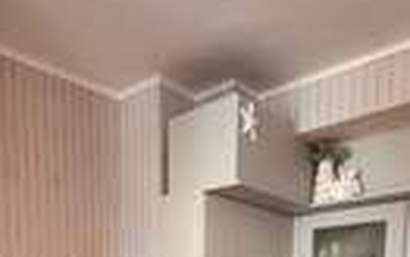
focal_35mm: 43
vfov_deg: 24.2
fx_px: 481
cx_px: 138
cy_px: 375
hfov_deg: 45.5
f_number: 2.2
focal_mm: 2.22
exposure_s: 1/50
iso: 500
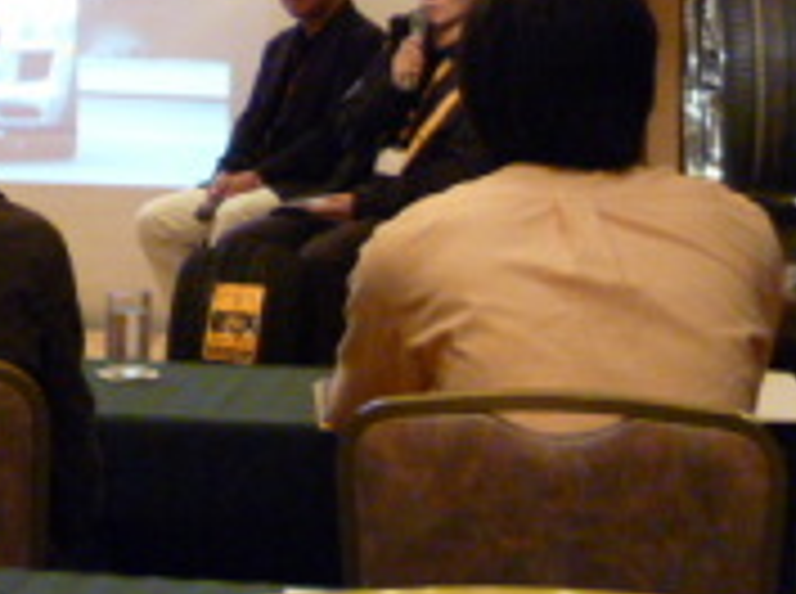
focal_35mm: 95
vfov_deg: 15.1
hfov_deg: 20.2
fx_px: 2180
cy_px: -63
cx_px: 40
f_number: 3.2
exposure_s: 1/25
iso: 800
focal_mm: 7
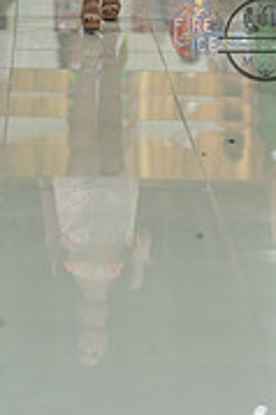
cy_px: 39
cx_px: 67
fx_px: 2466
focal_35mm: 214
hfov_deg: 6.4
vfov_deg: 9.6
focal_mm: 85
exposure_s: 1/160
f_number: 1.4
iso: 100
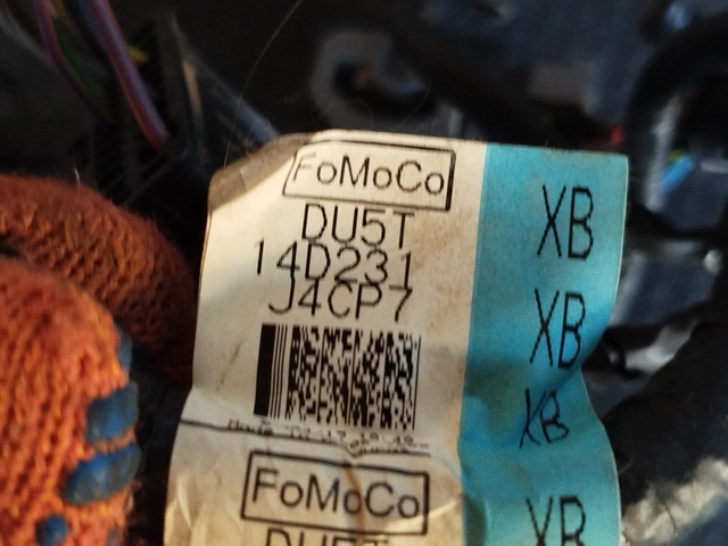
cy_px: 273
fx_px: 1009
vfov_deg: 30.3
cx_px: 364
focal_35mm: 48
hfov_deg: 39.7
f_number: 1.7
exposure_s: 1/33
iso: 640
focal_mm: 5.31
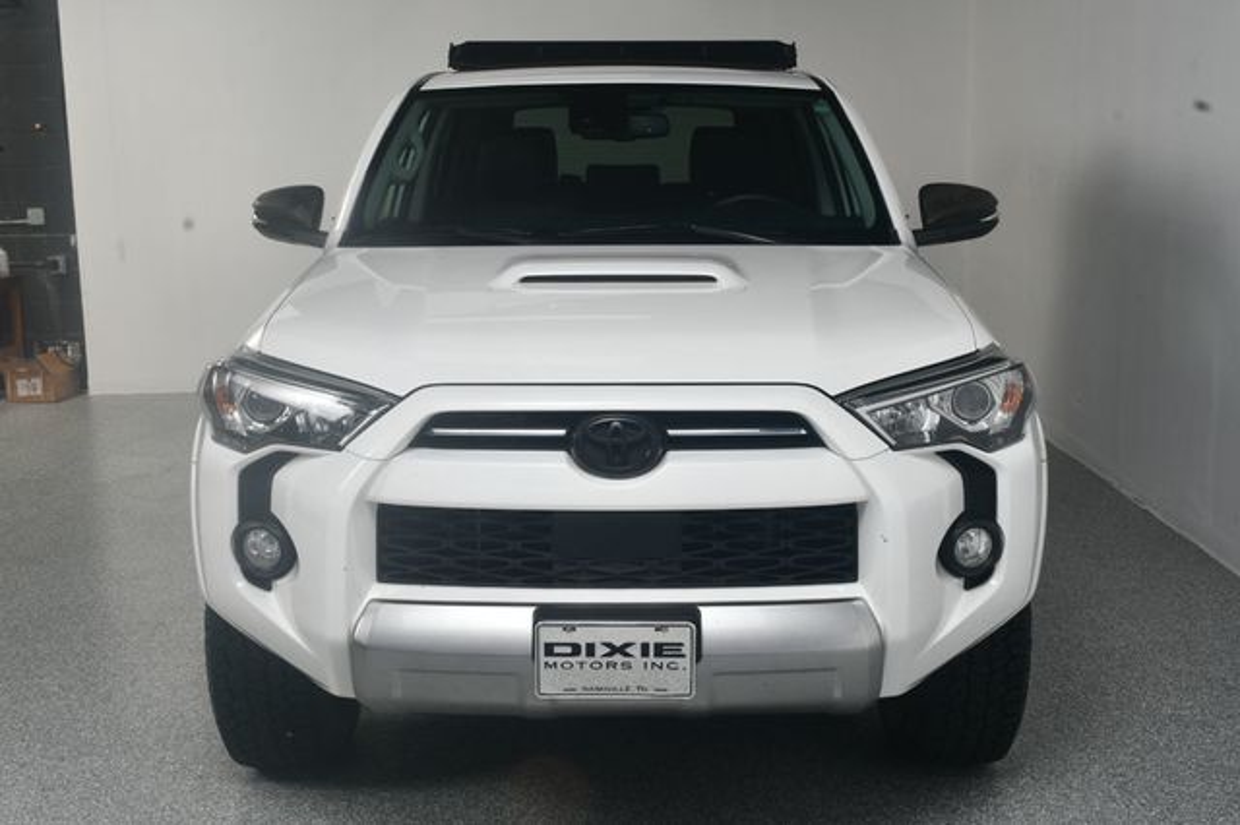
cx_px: 620
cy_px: 412
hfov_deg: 48.5
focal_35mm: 40
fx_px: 1377
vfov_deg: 33.4
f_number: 14
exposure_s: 1/160
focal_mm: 27
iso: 100
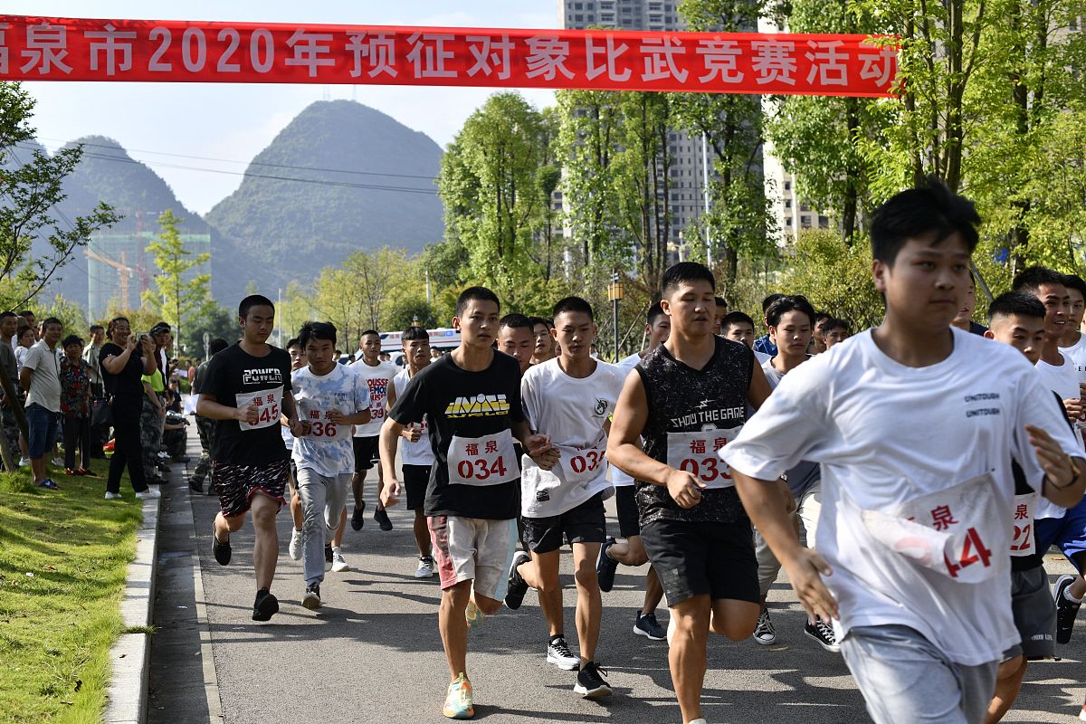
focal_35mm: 50
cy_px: 362
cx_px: 543
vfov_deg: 27.0
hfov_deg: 39.6
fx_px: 1508
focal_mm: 50
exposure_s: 1/800
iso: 100
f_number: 5
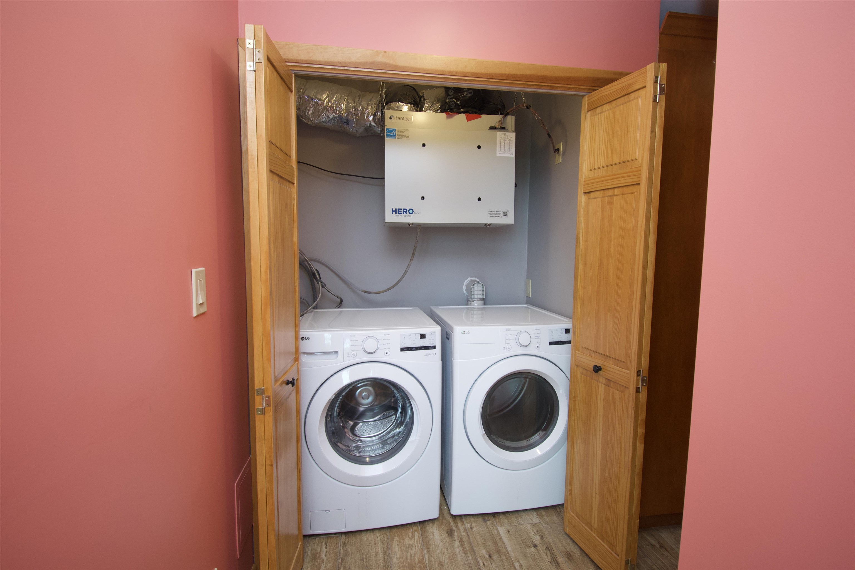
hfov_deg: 95.0
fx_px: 392
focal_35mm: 16
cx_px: 428
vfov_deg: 72.1
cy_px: 285
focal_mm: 11
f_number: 4.8
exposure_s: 1/125
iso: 800
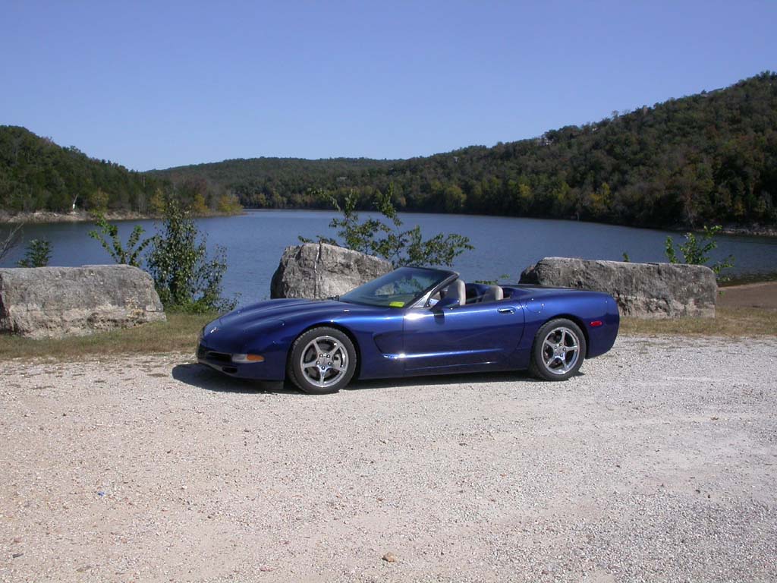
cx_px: 388
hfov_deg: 49.0
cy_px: 292
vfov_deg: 37.7
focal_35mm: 38
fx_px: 853
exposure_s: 1/437
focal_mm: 7.85
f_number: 7.5
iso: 100
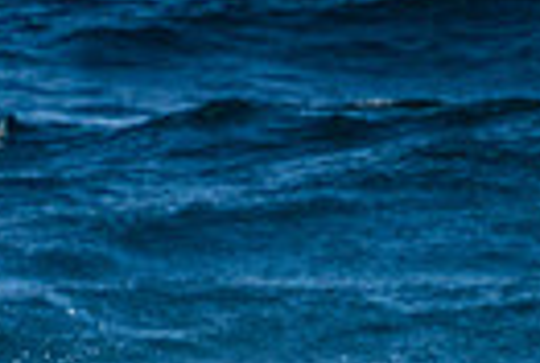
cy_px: 745
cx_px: 243
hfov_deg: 0.6
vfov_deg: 0.4
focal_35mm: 3538
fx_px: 53191
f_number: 11
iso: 1250
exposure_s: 1/1600
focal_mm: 800
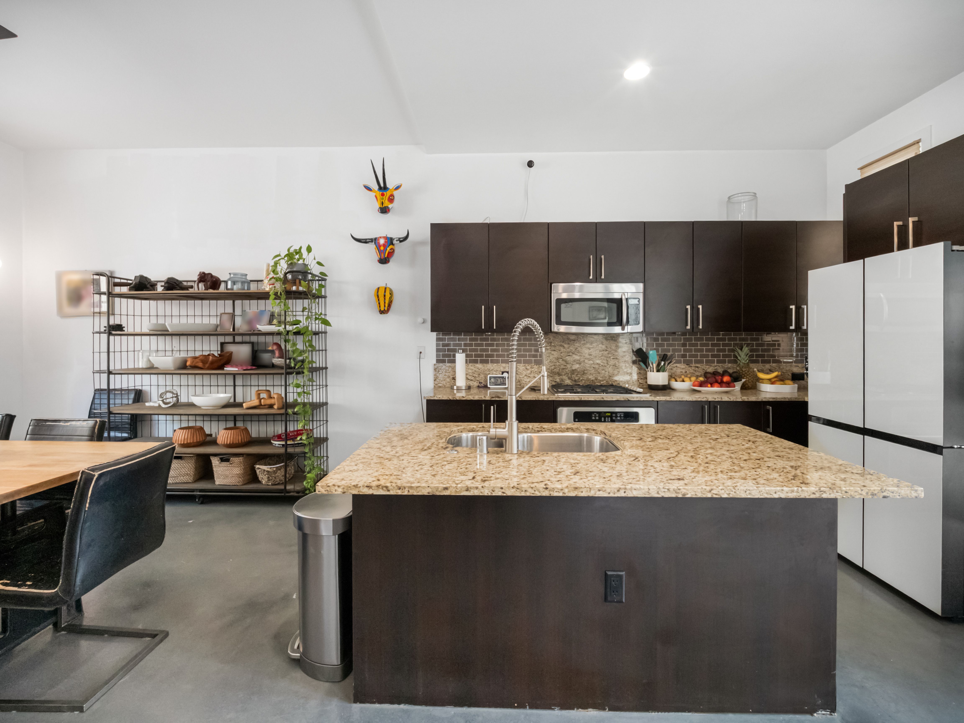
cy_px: 362
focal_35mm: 14
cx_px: 482
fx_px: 390
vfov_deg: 85.7
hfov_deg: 102.1
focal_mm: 7
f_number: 5
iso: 2000
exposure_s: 1/60
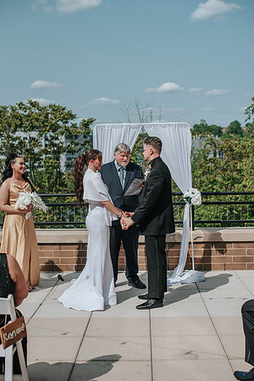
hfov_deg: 27.0
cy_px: 190
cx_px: 127
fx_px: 529
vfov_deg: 39.6
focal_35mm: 50
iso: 100
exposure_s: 1/2000
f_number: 3.2
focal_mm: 50
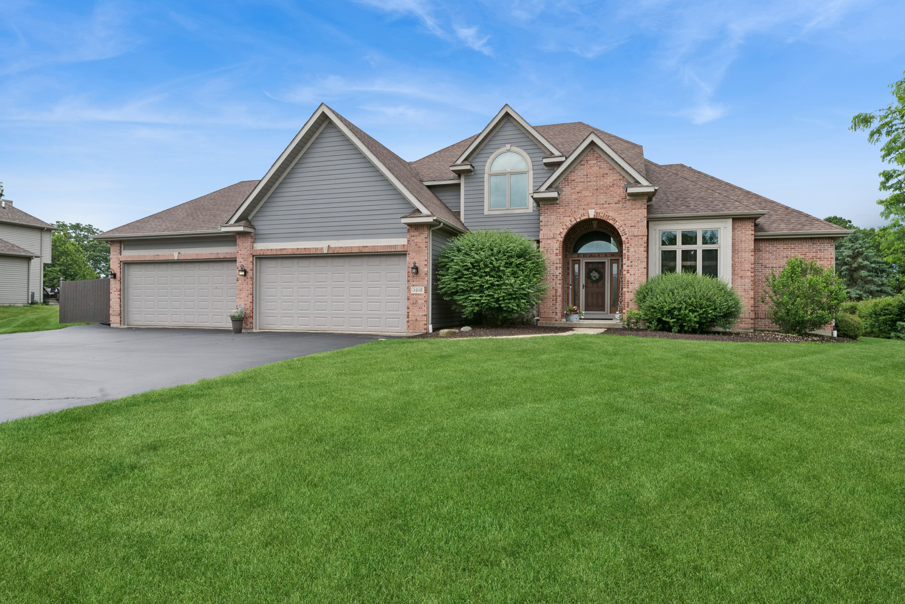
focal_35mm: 19
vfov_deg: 64.6
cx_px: 452
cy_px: 302
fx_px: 478
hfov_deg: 86.9
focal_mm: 19
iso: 200
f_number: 11
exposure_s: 1/250
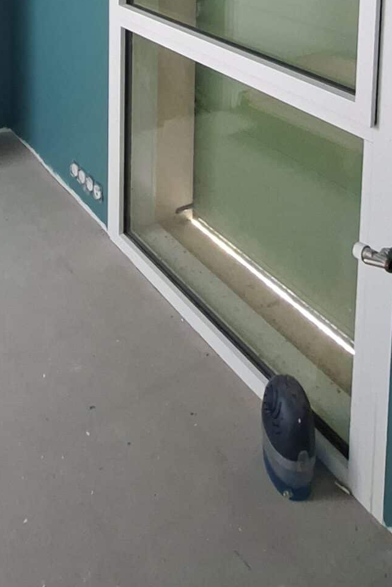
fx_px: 588
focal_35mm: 36
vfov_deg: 40.3
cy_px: -92
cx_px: 130
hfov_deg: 36.5
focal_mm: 1.74
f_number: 2.2
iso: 320
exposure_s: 1/25
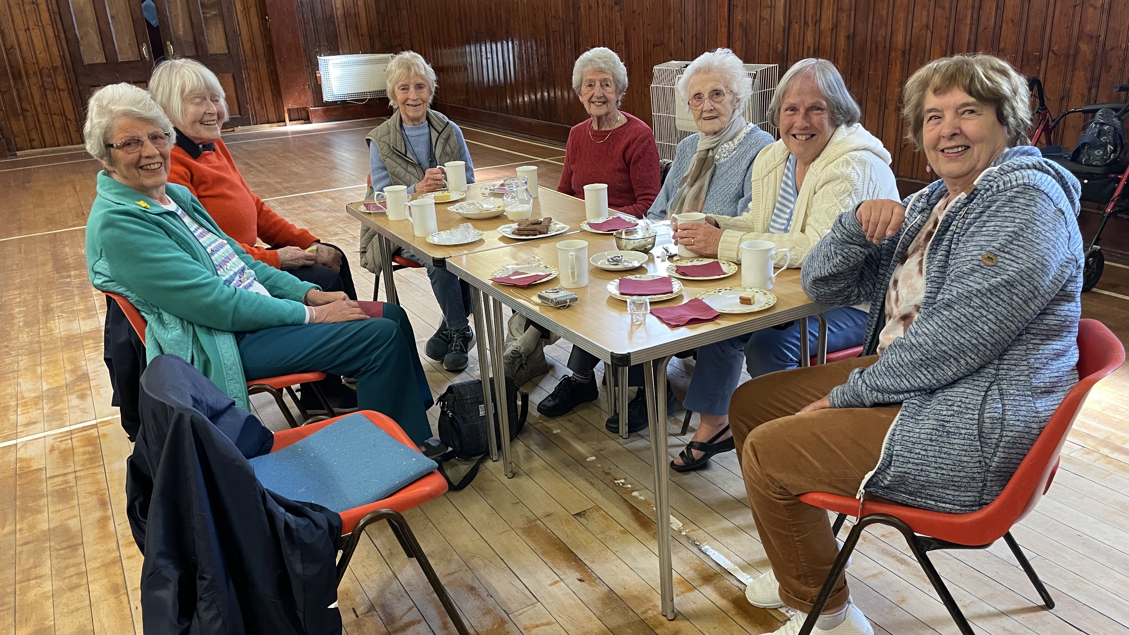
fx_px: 868
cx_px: 566
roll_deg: +4.0
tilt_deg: -21.3
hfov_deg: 66.1
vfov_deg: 40.1
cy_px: 348
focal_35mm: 29
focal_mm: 4.2
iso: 200
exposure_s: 1/50
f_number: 1.6
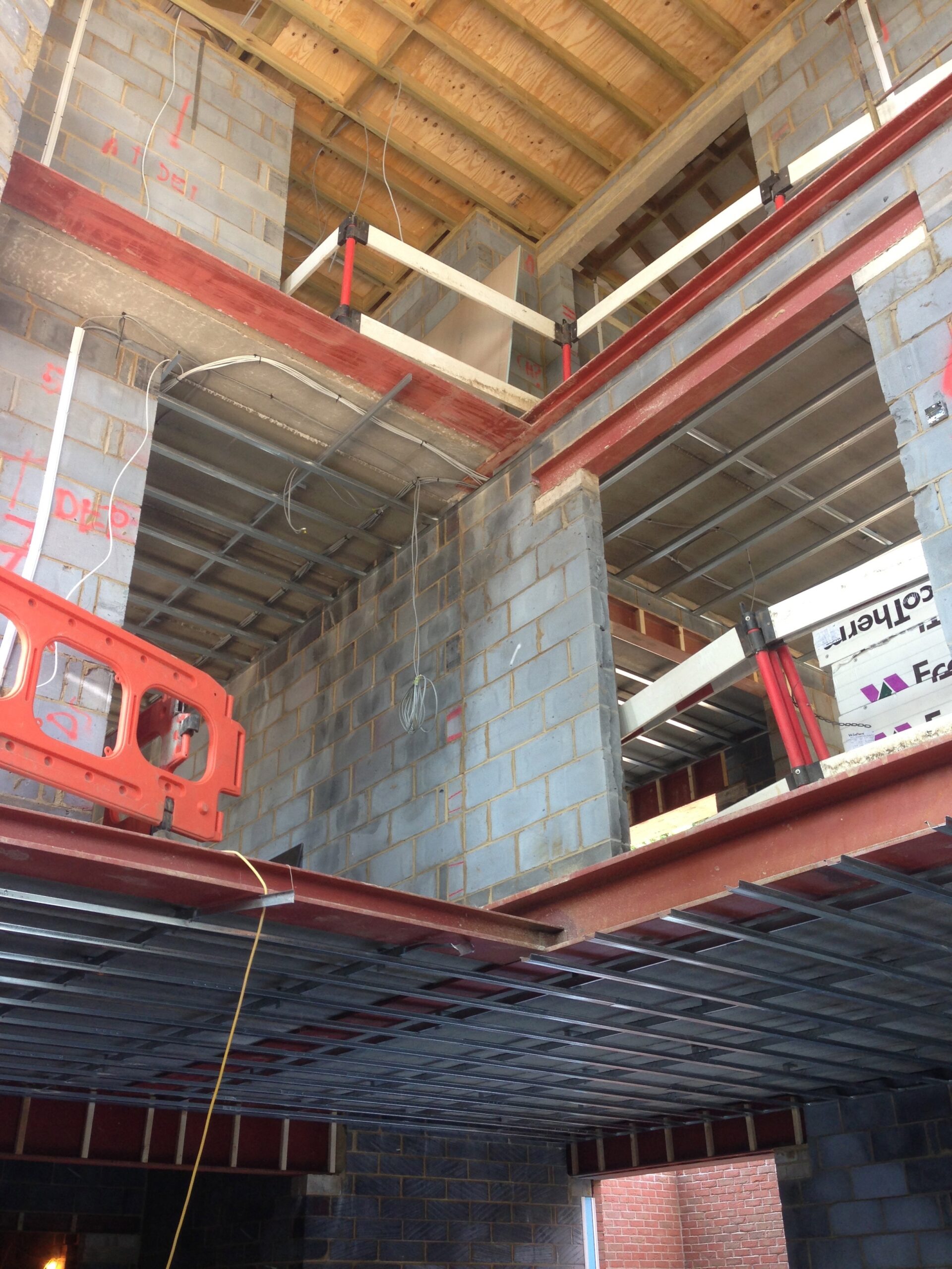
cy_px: 634
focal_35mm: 33
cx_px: 476
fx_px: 1210
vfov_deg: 55.4
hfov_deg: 42.9
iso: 50
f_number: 2.4
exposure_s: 1/24
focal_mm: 4.13
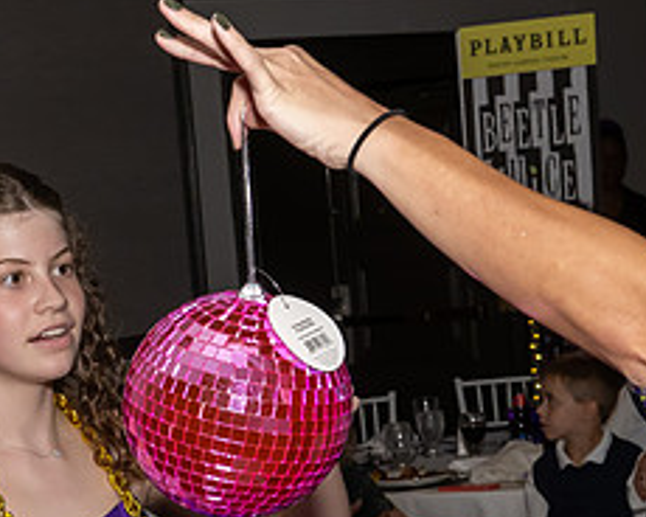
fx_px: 2390
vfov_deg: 12.1
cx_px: -104
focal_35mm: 125
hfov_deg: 14.9
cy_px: 621
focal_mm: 28
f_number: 7.1
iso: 1250
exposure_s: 1/250
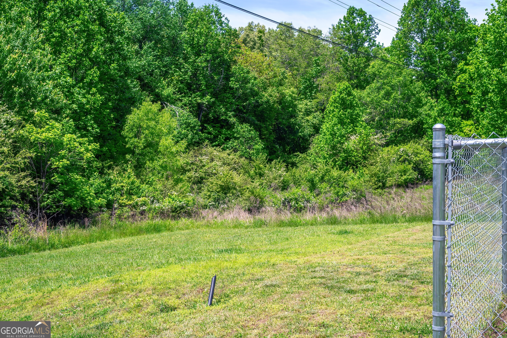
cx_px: 254
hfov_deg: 39.6
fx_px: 704
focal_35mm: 50
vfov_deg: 27.0
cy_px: 169
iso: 250
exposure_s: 1/640
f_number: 7.1
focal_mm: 50
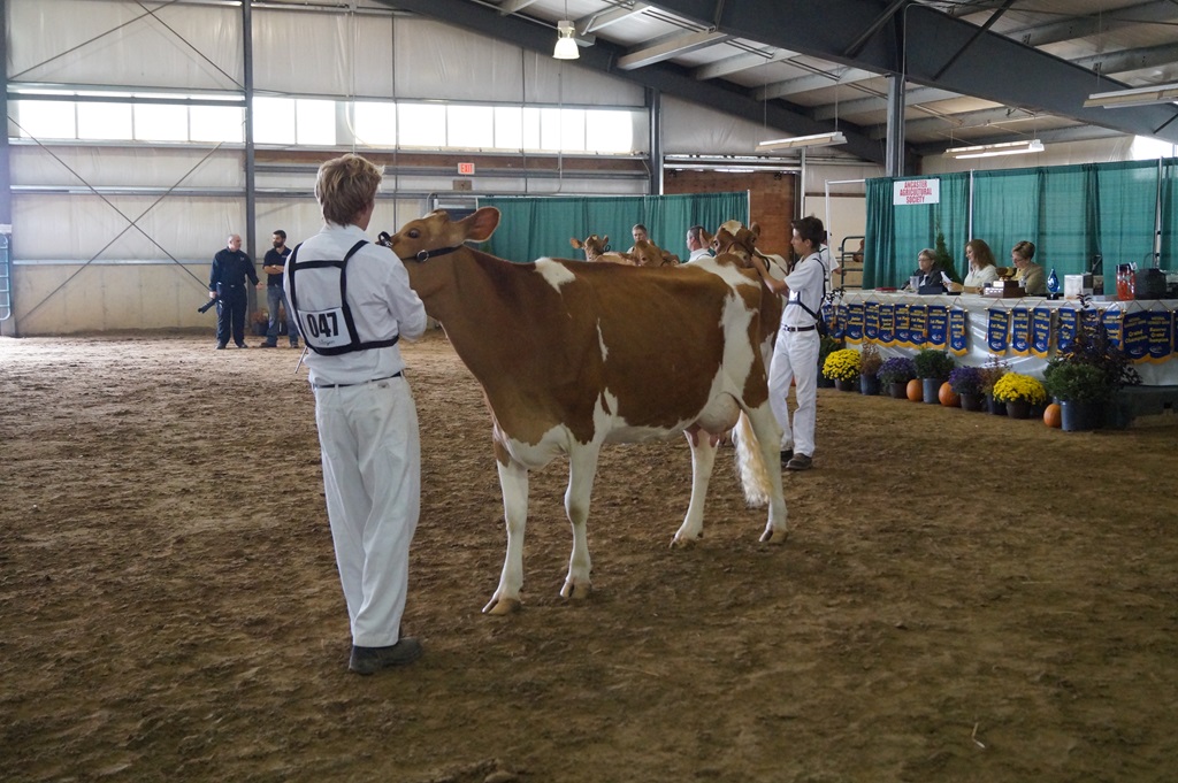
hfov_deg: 49.6
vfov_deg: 34.2
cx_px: 589
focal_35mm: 39
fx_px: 1275
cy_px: 392
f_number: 4.5
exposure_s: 1/160
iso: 2500
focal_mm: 26
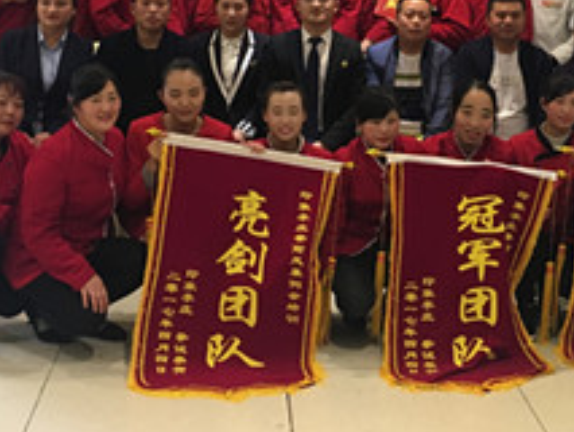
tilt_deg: -5.8
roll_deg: -2.7
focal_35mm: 68
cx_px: 388
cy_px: 42
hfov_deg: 28.3
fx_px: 1128
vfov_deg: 21.2
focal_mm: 4.15
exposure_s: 1/33
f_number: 2.2
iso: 160
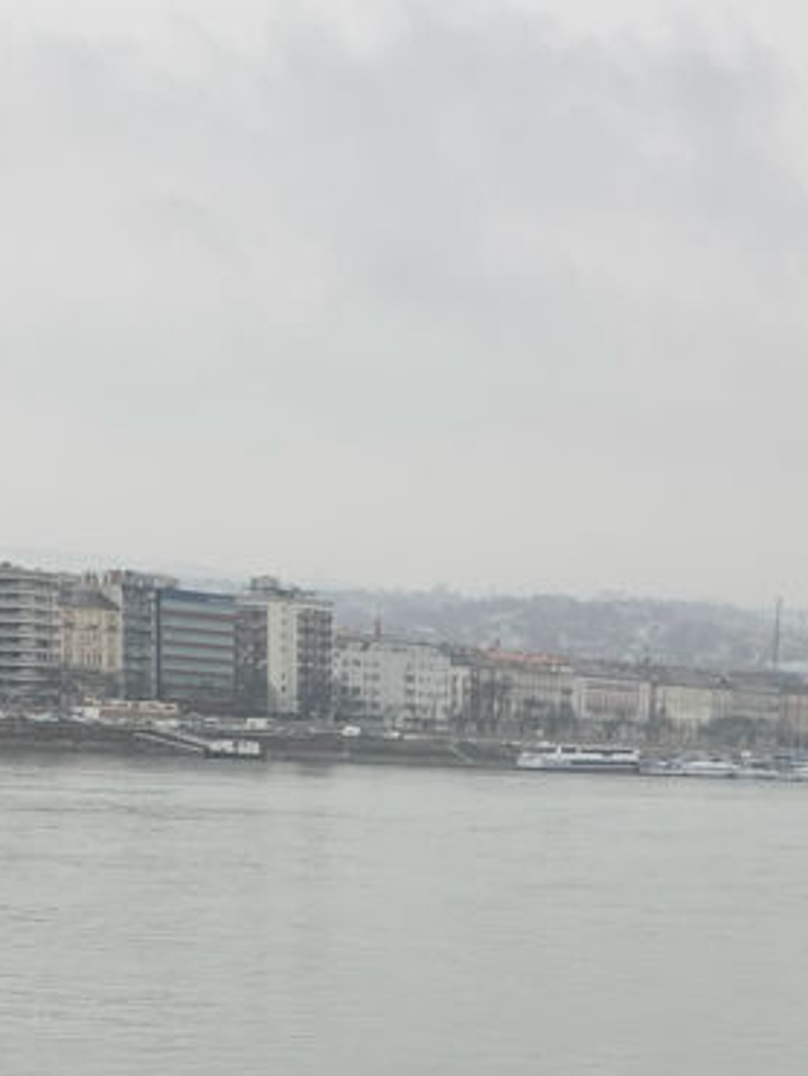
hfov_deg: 17.7
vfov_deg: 20.6
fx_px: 2580
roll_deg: -2.5
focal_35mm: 83
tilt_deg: -15.3
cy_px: 1551
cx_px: 625
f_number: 1.8
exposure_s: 1/122
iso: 25
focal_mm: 4.25
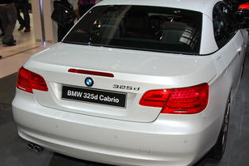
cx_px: 140
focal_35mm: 49
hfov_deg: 40.6
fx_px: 336
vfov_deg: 27.7
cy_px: 91
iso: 200
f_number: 5.6
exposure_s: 1/125
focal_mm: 25
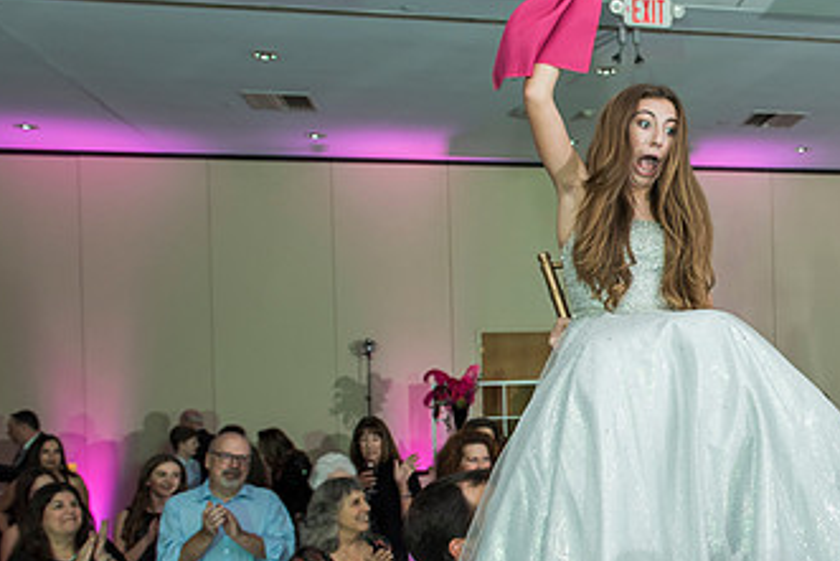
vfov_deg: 31.7
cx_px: 698
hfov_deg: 43.7
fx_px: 980
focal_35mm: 42
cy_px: 372
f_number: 4.5
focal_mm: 24
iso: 1000
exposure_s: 1/100
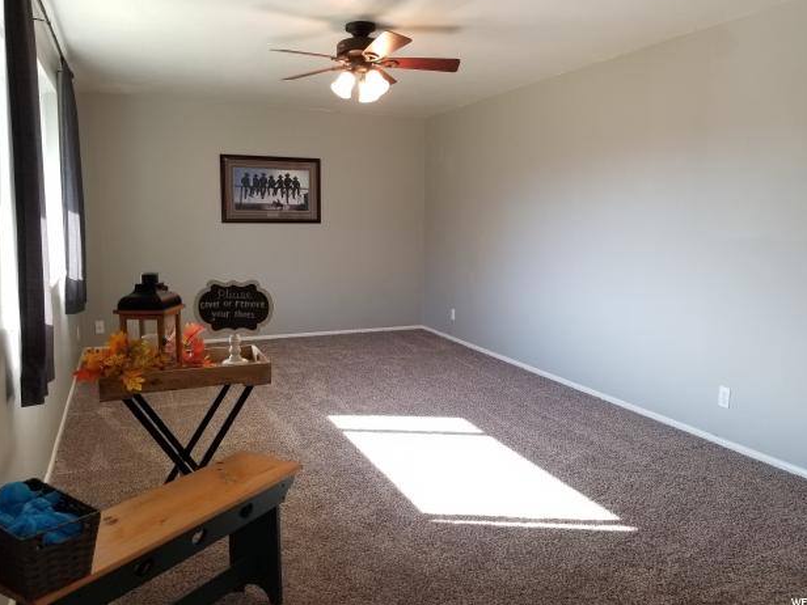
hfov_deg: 65.3
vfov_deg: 51.3
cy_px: 293
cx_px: 414
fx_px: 629
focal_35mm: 27
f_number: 1.7
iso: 100
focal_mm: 4.25
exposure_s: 1/60
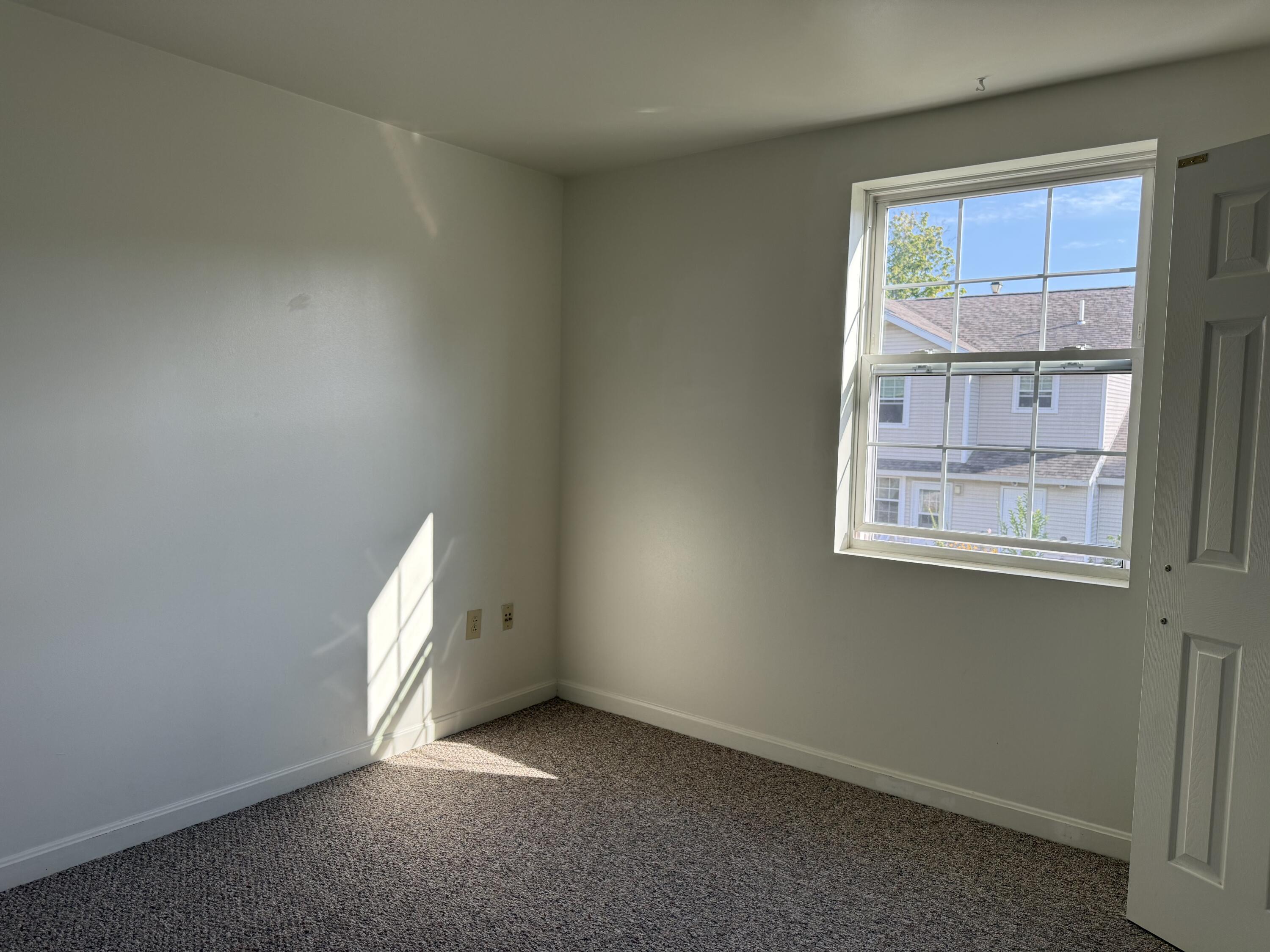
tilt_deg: -3.4
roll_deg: -1.5
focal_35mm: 24
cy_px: 476
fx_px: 881
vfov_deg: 56.8
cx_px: 635
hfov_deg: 71.6
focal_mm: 6.76
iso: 100
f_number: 1.78
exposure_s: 1/532
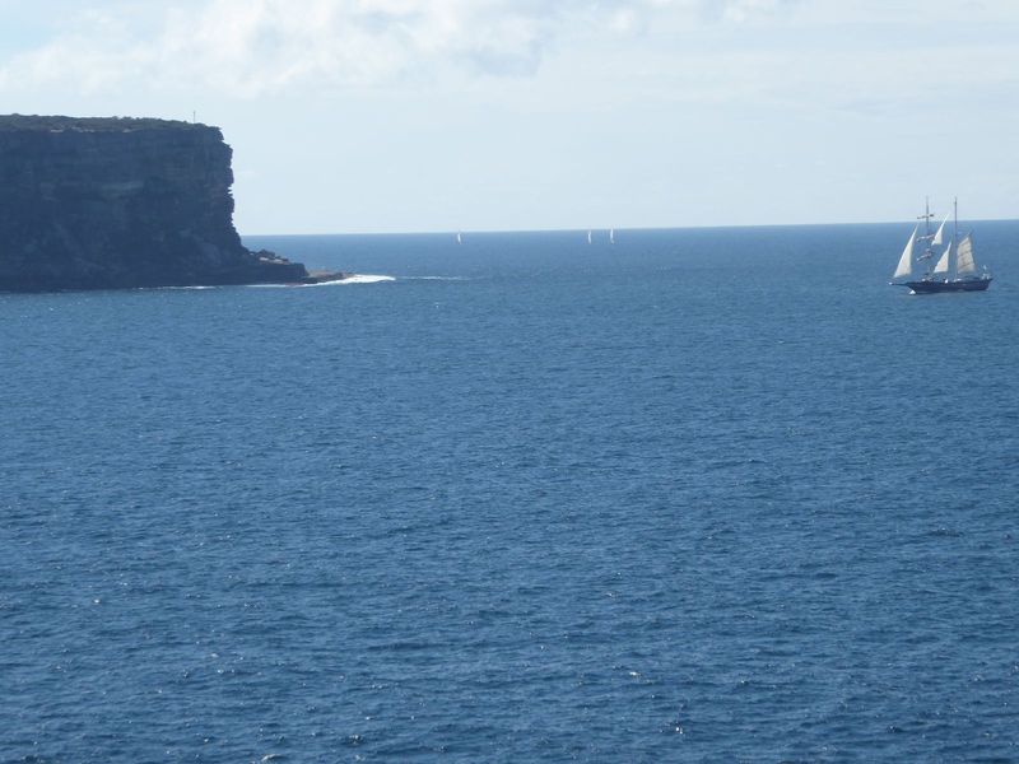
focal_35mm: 177
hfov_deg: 11.2
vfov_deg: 8.4
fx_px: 5210
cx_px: 510
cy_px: 382
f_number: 5.5
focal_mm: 28.7
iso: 80
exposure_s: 1/400
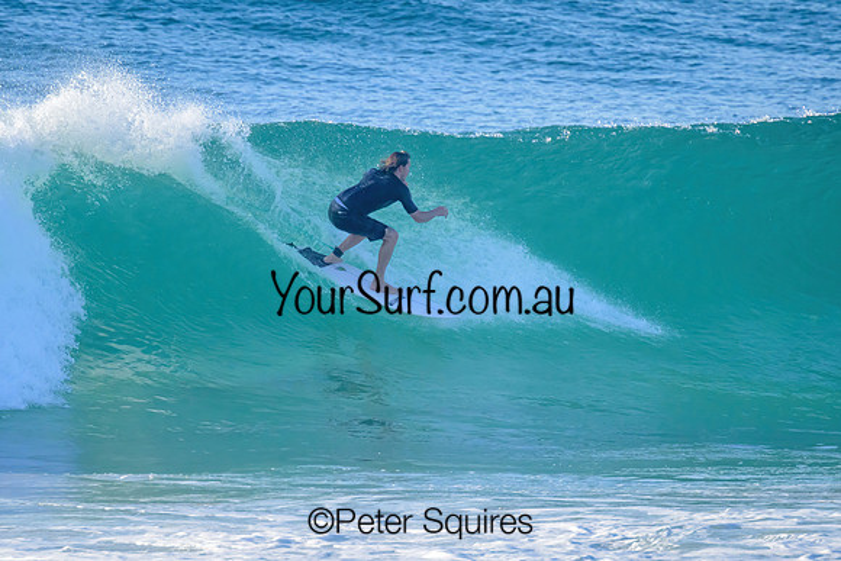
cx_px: 411
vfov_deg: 1.5
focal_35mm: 931
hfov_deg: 2.2
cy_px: 279
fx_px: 21762
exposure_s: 1/2000
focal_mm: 800
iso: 2500
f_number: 11
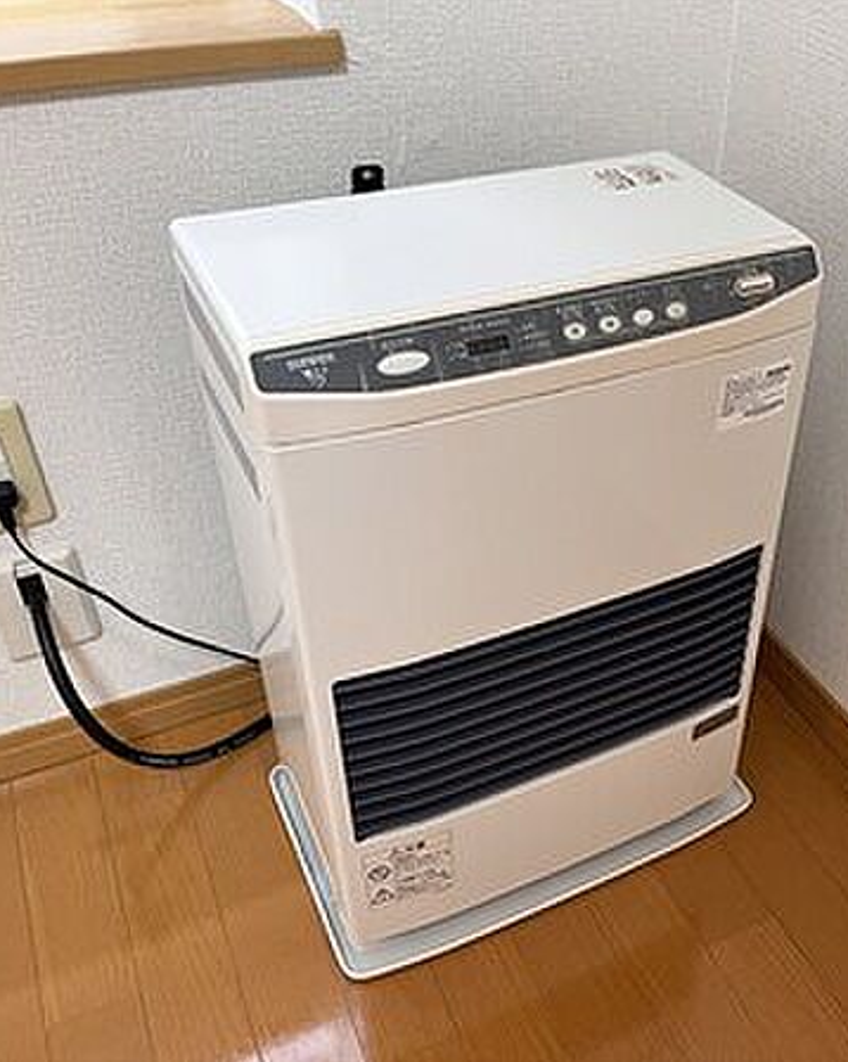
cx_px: 585
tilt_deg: -39.1
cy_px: 531
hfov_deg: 42.6
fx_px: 1067
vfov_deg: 52.9
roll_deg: -2.7
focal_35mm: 34
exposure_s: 1/50
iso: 160
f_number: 1.6
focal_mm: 5.1
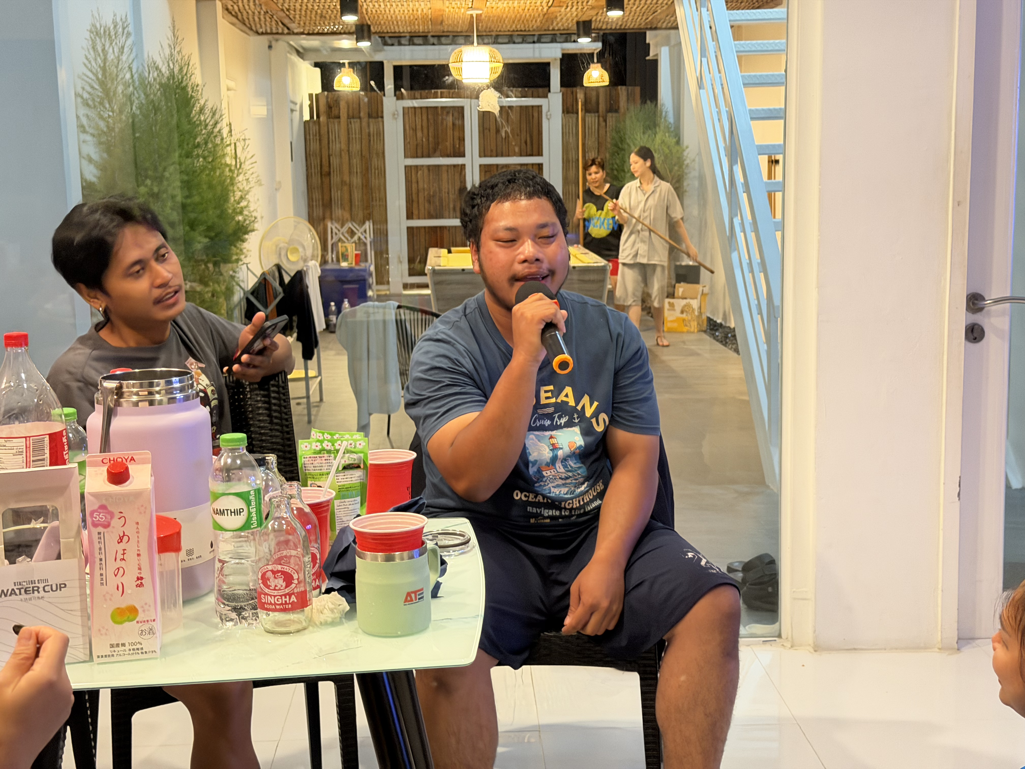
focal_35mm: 48
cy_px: 384
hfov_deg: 39.7
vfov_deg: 30.3
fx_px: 1421
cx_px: 512
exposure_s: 1/25
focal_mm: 6.76
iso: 640
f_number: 1.78
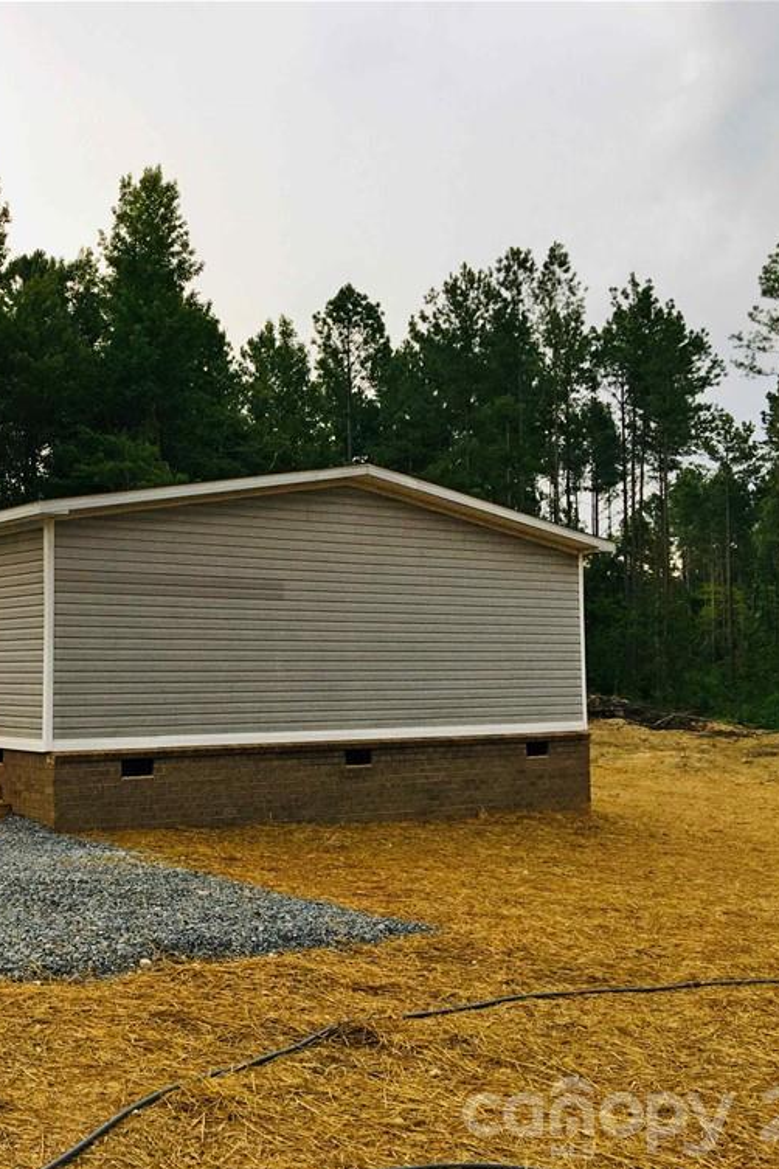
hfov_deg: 31.6
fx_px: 1331
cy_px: 595
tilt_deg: +2.9
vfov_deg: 47.4
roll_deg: +0.7
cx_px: 129
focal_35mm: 41
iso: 32
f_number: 2.2
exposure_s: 1/120
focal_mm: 4.15
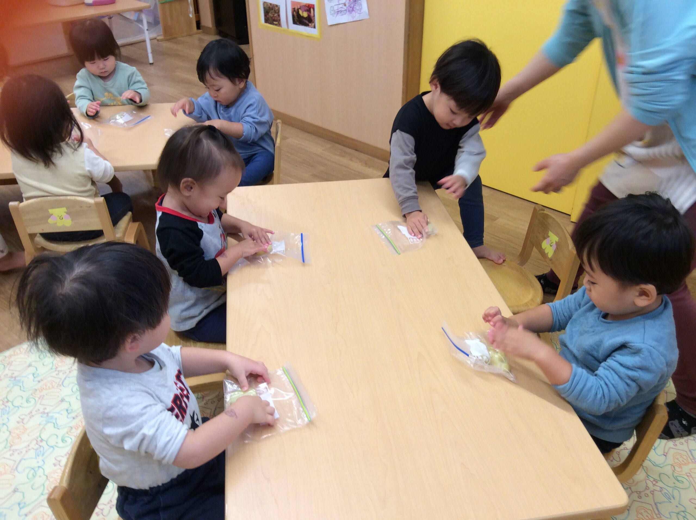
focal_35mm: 32
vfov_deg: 44.1
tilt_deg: -33.1
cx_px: 348
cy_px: 260
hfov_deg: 56.9
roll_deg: +2.1
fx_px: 642
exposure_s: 1/40
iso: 40
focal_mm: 3.3
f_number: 2.4
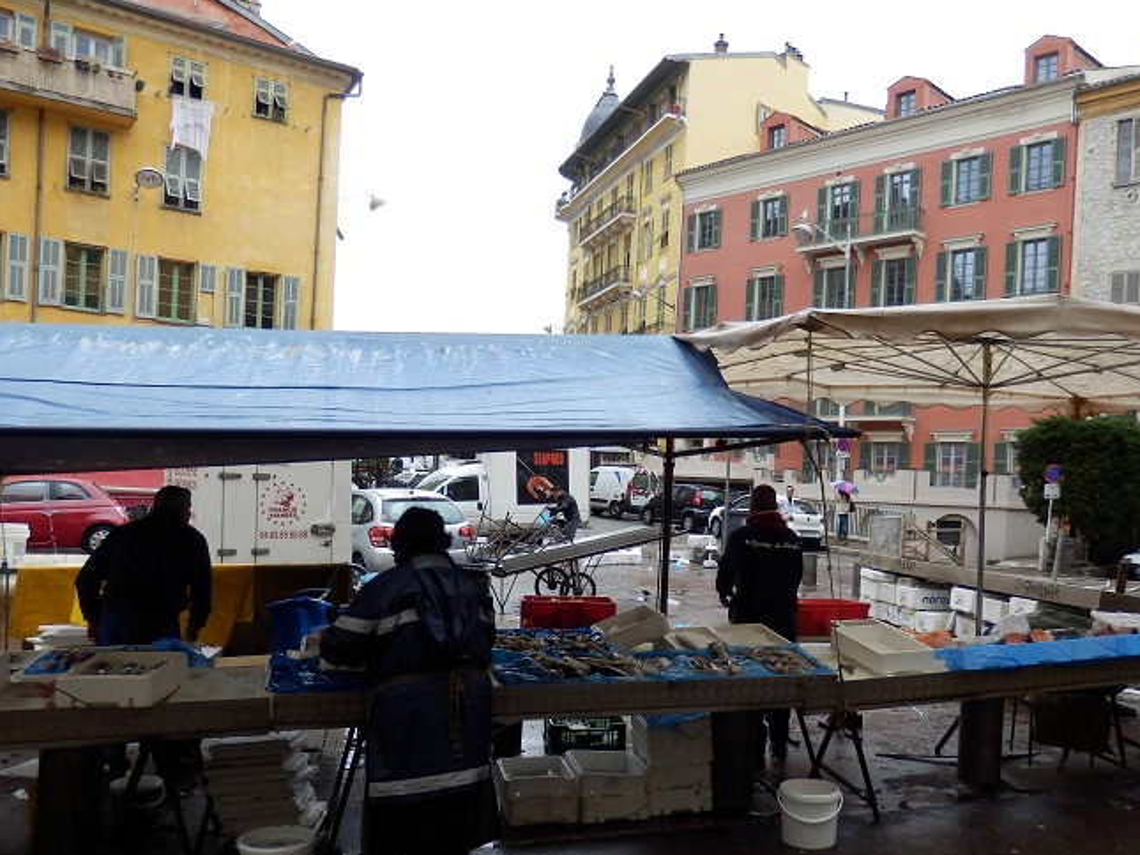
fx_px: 1021
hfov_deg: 57.9
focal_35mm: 31
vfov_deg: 45.3
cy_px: 493
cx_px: 675
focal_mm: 4.5
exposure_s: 1/160
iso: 80
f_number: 3
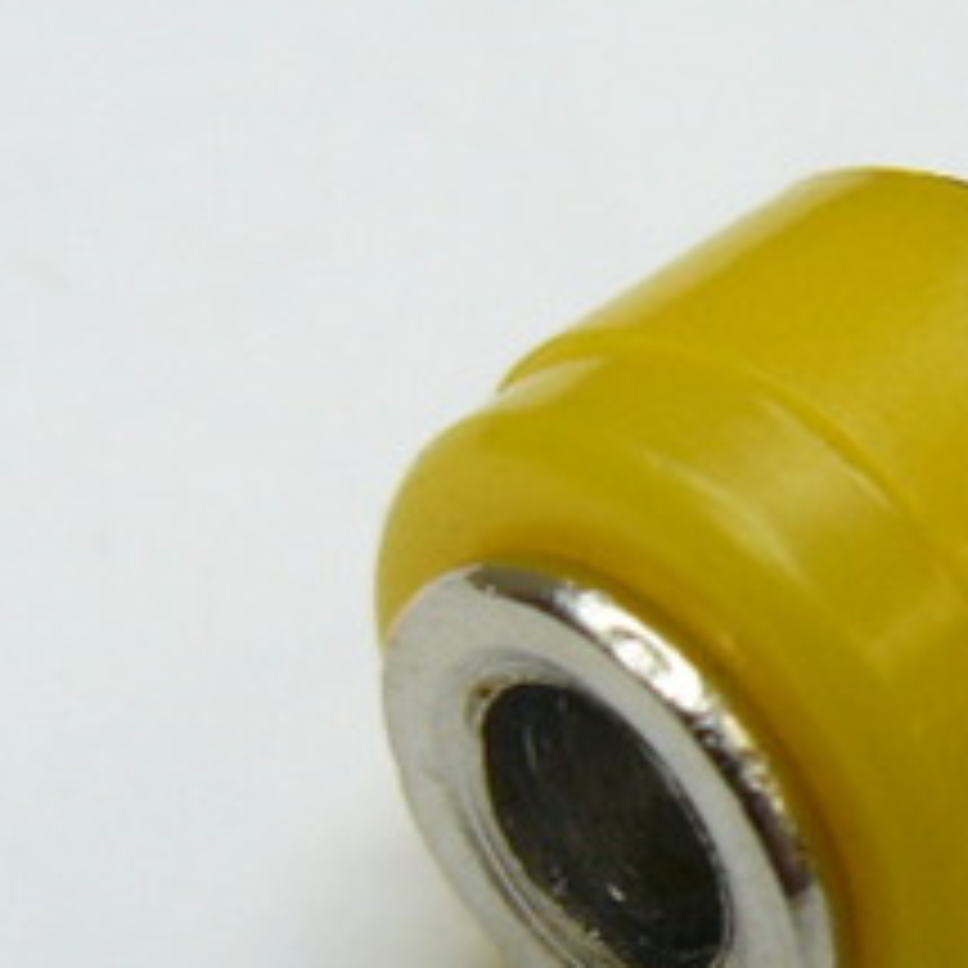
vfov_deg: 11.4
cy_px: 734
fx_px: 4841
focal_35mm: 153
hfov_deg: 11.3
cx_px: 1054
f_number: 3.2
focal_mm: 6.9
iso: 100
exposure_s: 1/40
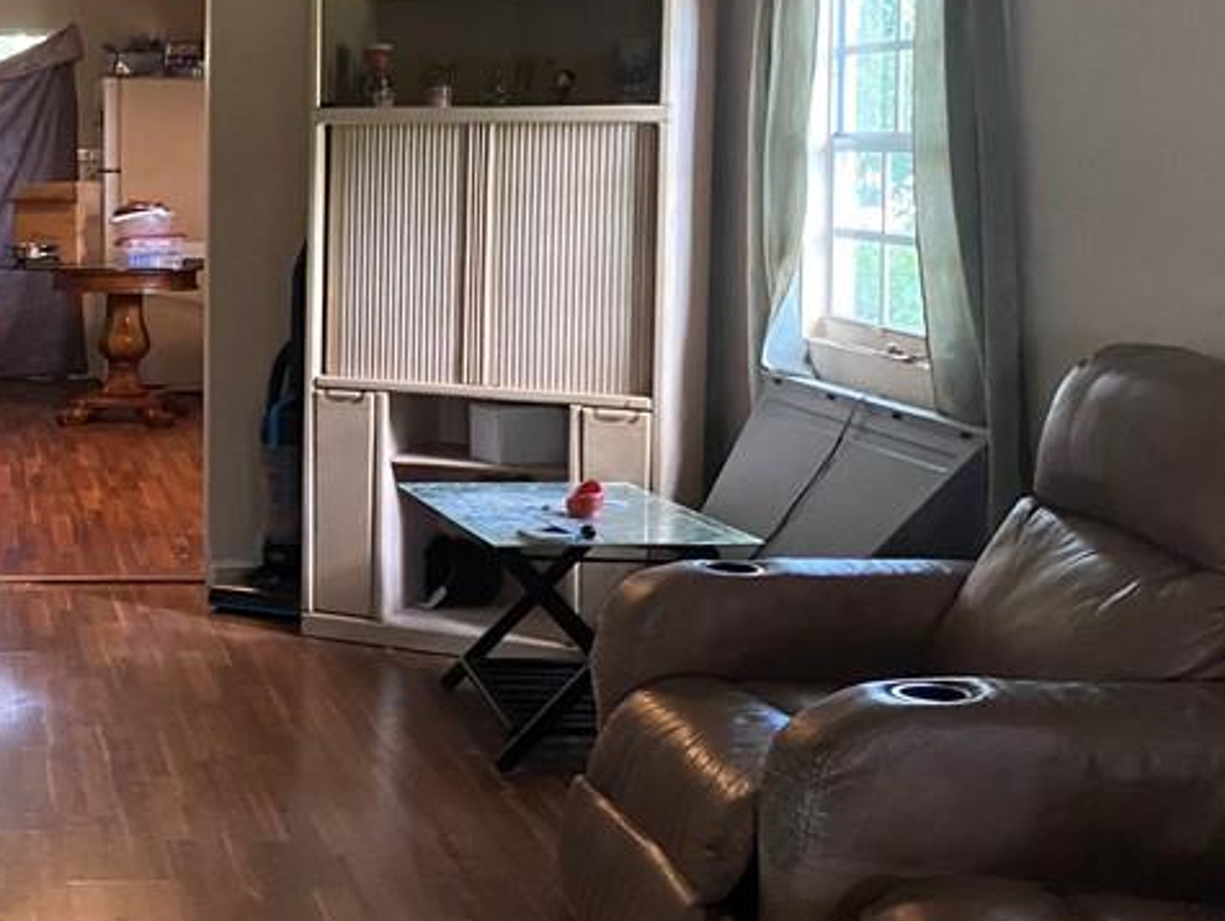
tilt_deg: -4.5
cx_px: 129
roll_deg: -0.1
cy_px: 297
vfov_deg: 26.0
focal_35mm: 56
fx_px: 1983
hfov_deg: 32.6
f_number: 1.8
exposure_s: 1/30
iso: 800
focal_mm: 4.25
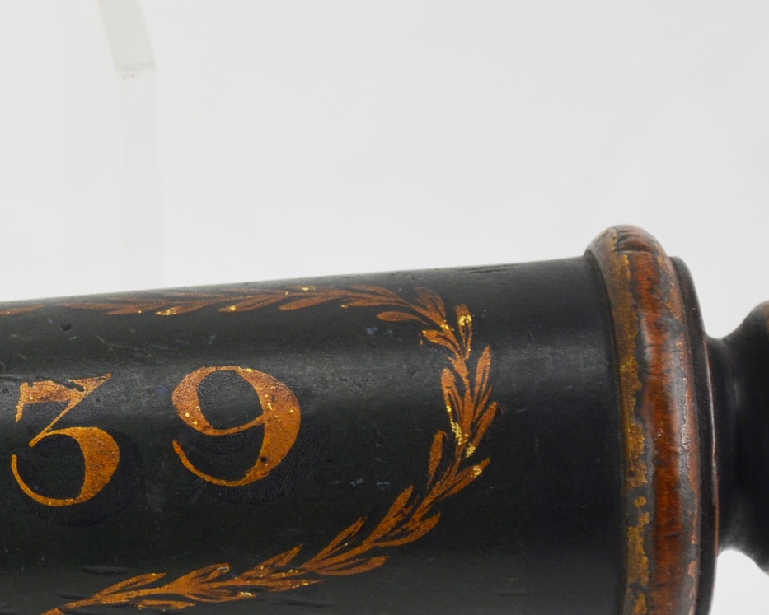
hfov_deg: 6.9
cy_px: 471
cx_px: -24
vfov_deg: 5.6
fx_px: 6334
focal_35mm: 278
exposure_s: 1/250
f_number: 5.3
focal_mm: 75
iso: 450
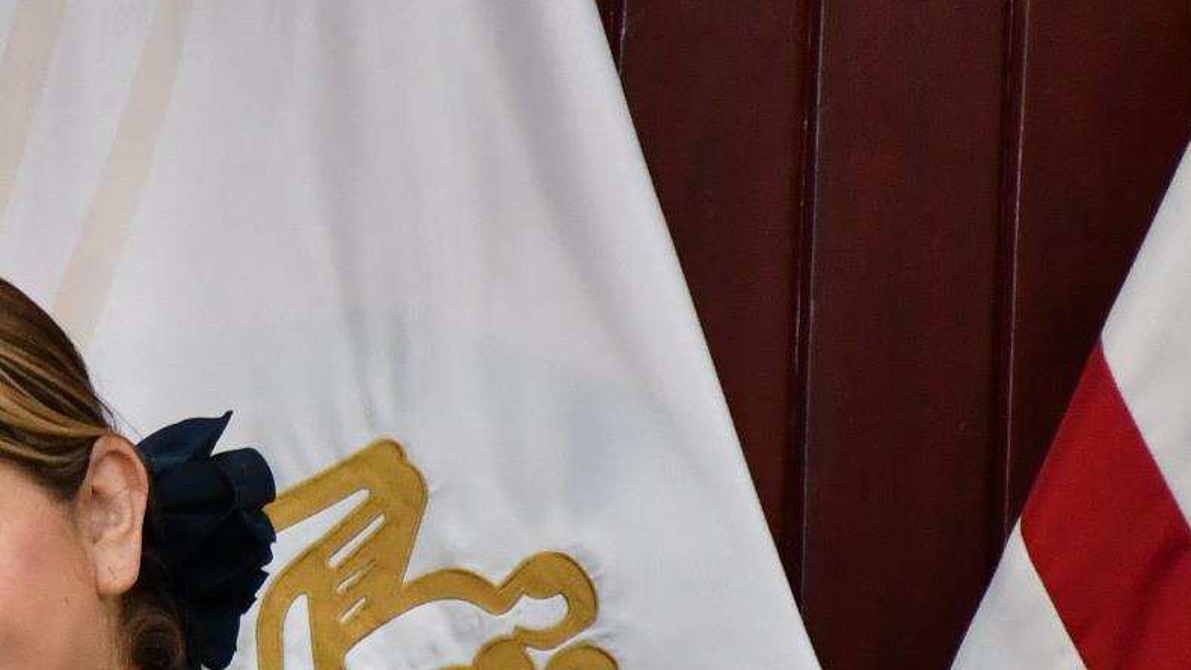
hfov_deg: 5.2
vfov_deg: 2.9
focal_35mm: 414
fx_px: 13076
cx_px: -797
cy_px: 404
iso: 1250
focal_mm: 75
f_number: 5.6
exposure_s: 1/100
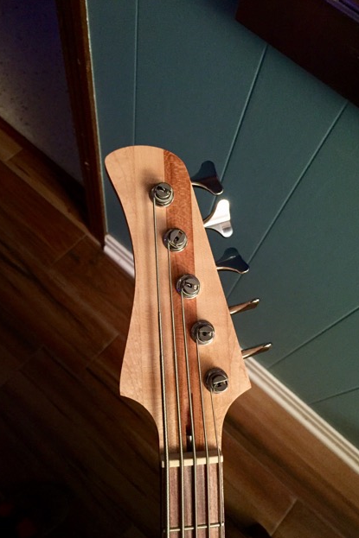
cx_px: 176
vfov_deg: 60.3
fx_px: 464
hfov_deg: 42.3
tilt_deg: -68.4
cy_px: 274
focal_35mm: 31
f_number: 2.2
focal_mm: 4.15
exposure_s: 1/15
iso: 250
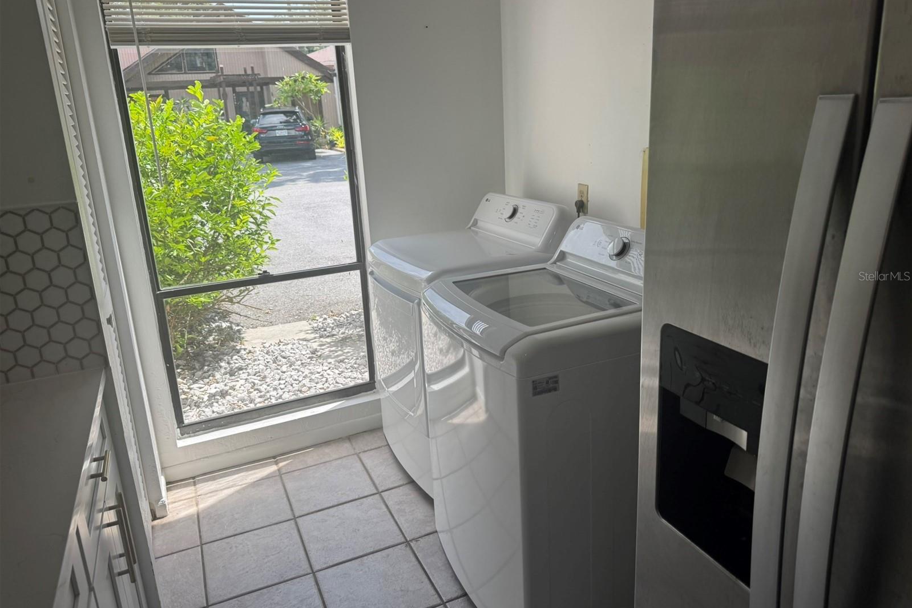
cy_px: 276
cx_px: 456
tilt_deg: -17.1
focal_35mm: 25
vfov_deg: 51.2
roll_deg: +2.5
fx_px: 633
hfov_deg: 71.5
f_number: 1.78
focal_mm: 6.76
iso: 80
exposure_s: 1/980
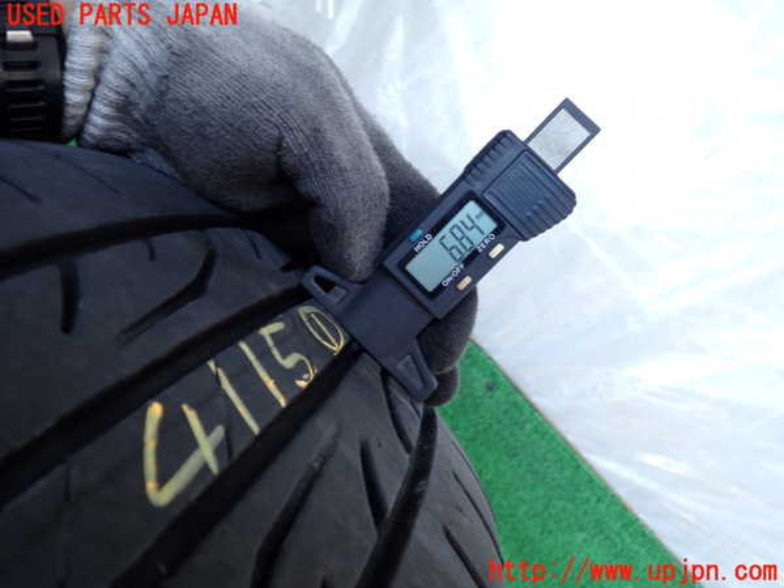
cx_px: 392
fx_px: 679
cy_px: 294
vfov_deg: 46.8
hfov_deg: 60.0
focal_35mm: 30
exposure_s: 1/125
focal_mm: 5.4
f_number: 2.3
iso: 100
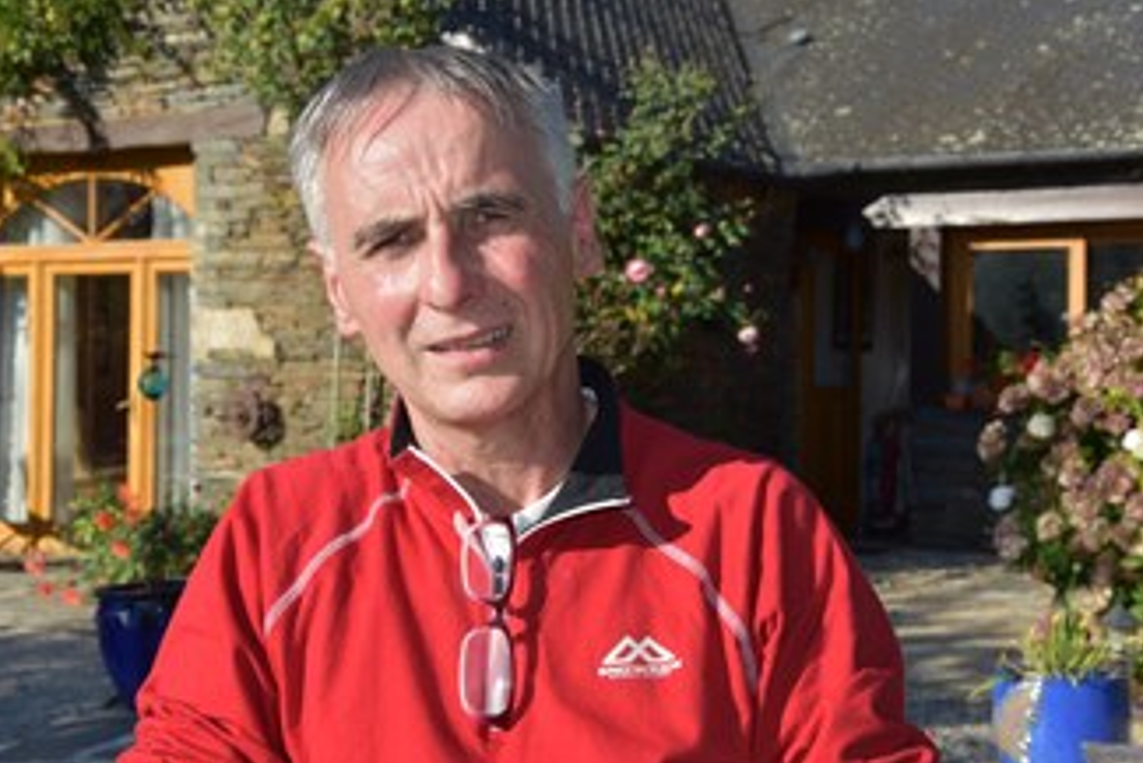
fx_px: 1874
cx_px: 608
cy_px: 350
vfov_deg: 23.0
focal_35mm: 59
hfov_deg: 33.9
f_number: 7.1
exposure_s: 1/250
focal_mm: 32
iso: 100
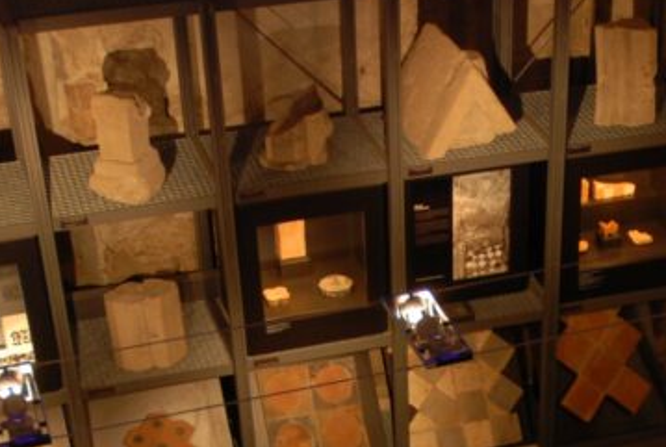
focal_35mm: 77
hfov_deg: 25.7
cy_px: 581
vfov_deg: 16.8
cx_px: 549
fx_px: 1427
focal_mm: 18
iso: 200
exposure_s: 1
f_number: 3.5
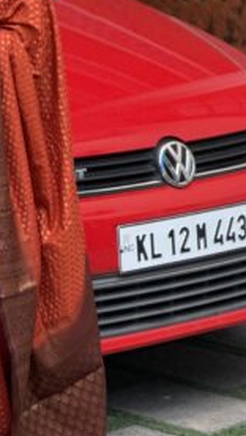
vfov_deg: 10.2
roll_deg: +0.5
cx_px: -28
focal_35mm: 210
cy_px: 119
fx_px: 2433
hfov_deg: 5.8
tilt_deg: -9.5
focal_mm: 16.89
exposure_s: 1/121
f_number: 2.8
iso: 200
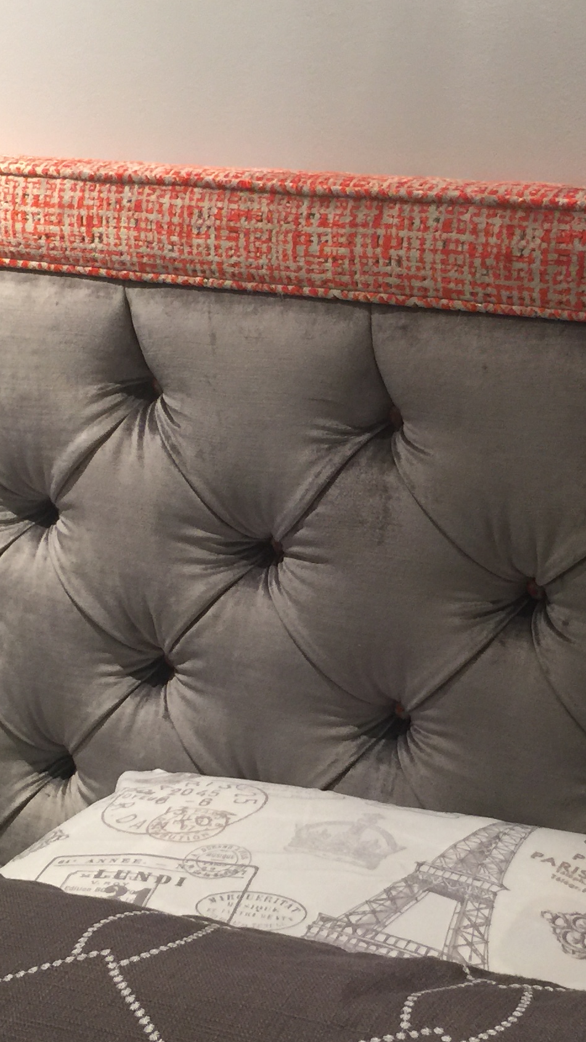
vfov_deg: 34.3
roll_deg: +1.5
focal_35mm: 61
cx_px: 400
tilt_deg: -19.7
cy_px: 569
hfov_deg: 19.7
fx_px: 1685
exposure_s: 1/15
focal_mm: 4.15
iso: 64
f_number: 2.2
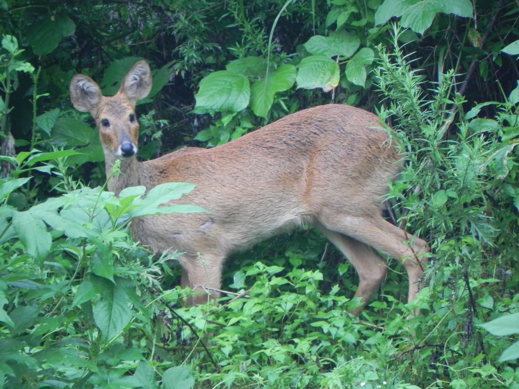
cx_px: 260
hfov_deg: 2.9
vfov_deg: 2.2
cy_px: 194
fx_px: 10165
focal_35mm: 678
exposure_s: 1/60
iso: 314
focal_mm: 120
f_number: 5
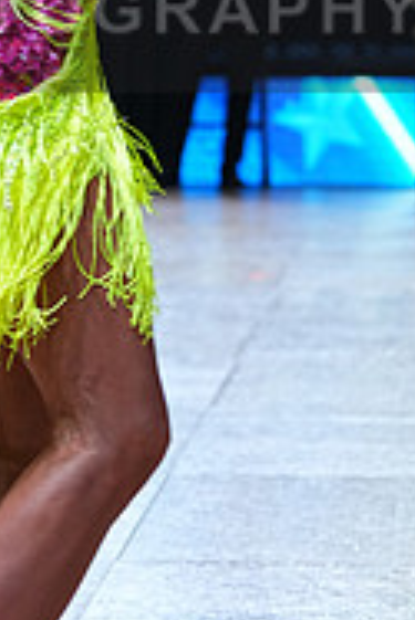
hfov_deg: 6.3
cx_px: 15
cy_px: -17
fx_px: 3745
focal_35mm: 217
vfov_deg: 9.4
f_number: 4
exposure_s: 1/500
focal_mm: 70
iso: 1000
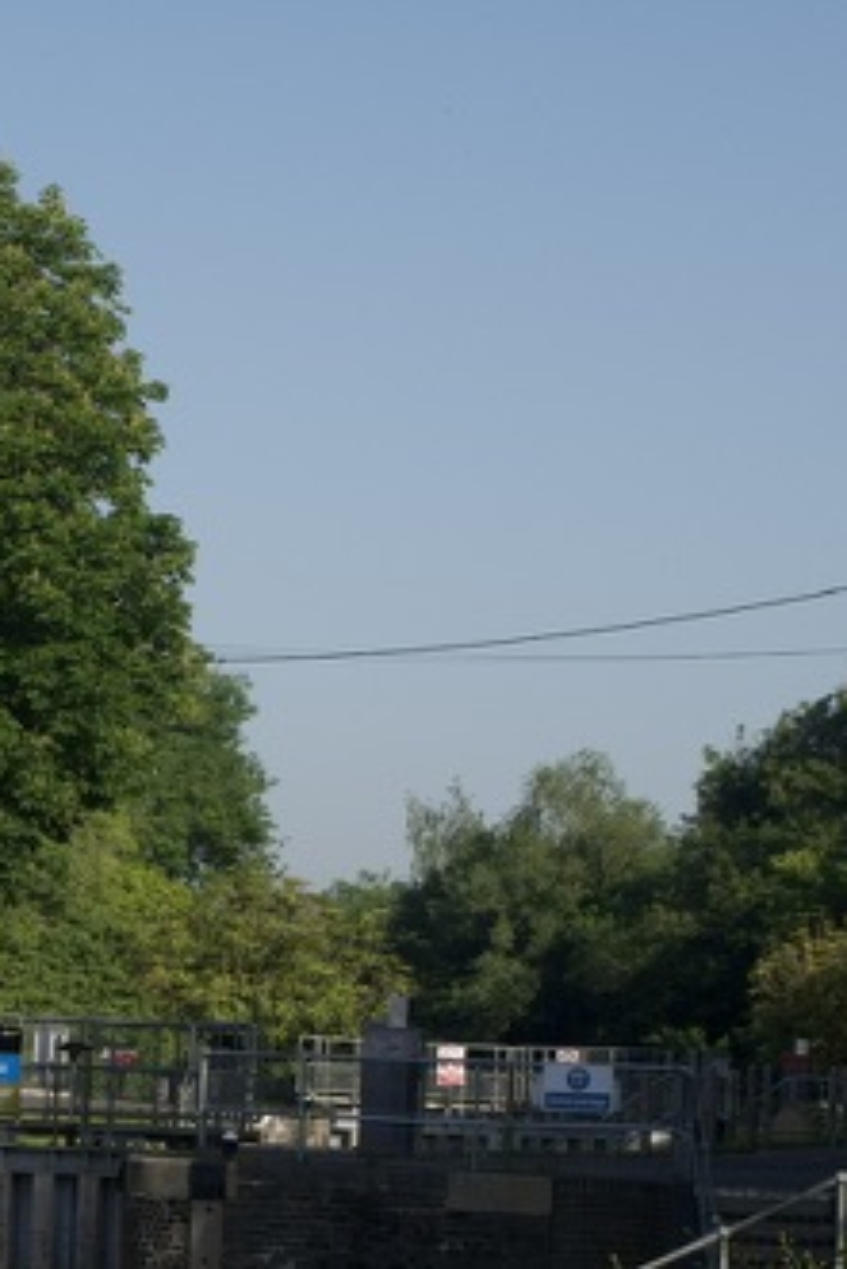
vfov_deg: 12.5
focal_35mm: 164
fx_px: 5781
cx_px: -103
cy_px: 974
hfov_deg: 8.3
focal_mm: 33
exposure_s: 1/1000
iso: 250
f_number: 6.3
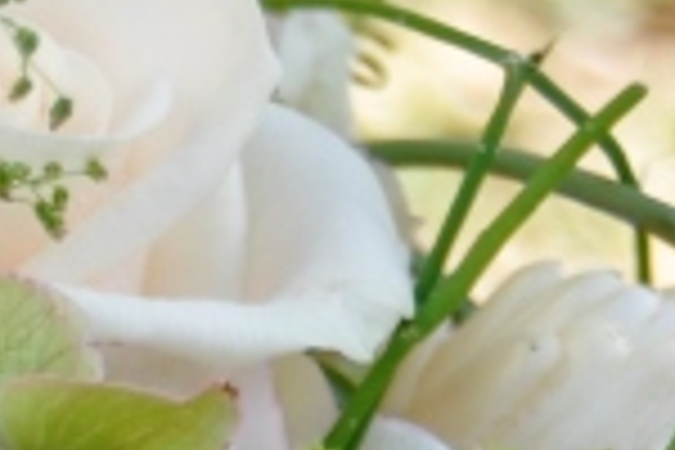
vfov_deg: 3.3
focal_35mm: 410
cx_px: -729
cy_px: 1188
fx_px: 7687
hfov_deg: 4.9
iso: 200
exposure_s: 1/250
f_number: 4.5
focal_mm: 40
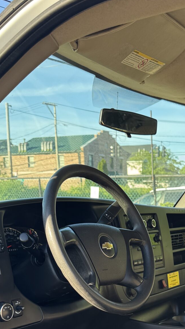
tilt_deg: -12.9
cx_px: 149
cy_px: 311
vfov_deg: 33.6
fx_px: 506
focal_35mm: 58
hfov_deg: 20.5
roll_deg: +0.9
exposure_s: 1/172
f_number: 1.78
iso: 80
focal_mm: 6.76
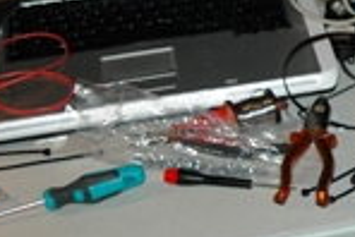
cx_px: 506
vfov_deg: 10.7
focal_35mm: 127
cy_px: 7
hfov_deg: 15.1
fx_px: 1254
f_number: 3.3
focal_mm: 28
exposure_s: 1/60
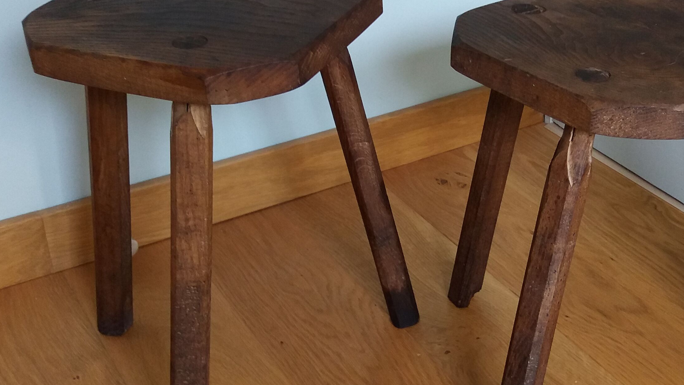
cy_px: 186
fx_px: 1034
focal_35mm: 57
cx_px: 407
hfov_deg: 36.5
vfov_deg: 21.1
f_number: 1.9
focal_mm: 3.7
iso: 100
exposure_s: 1/33
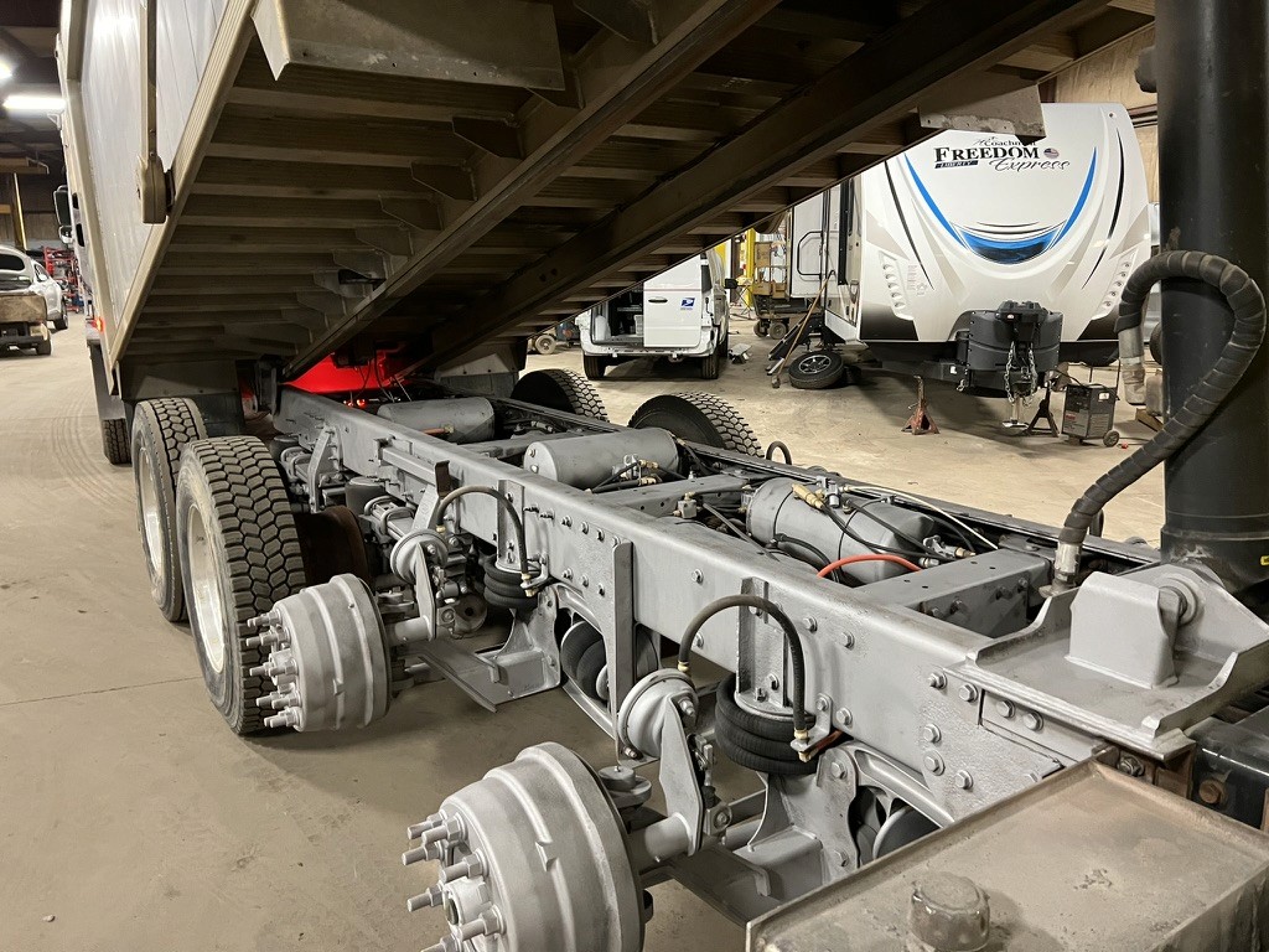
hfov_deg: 67.3
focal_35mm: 26
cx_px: 634
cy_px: 476
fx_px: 953
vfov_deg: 53.1
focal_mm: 5.7
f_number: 1.5
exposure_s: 1/60
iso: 500
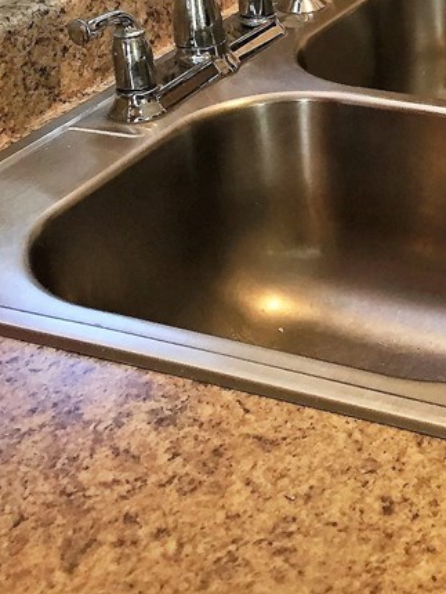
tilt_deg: -20.0
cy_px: 63
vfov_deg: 27.2
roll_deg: -0.3
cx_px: 421
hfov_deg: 20.8
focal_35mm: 69
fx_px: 1184
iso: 100
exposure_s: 1/30
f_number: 2.2
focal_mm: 4.15
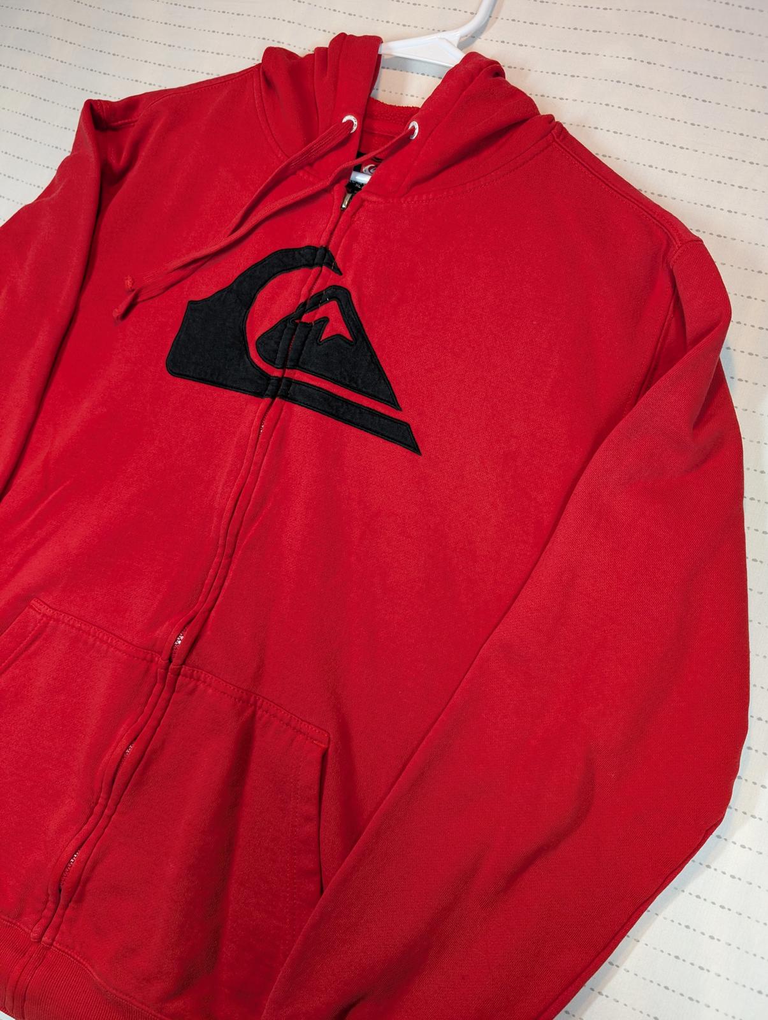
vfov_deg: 71.5
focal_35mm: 24
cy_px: 510
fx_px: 708
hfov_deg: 56.9
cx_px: 384
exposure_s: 1/60
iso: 21
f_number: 1.68
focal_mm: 6.9
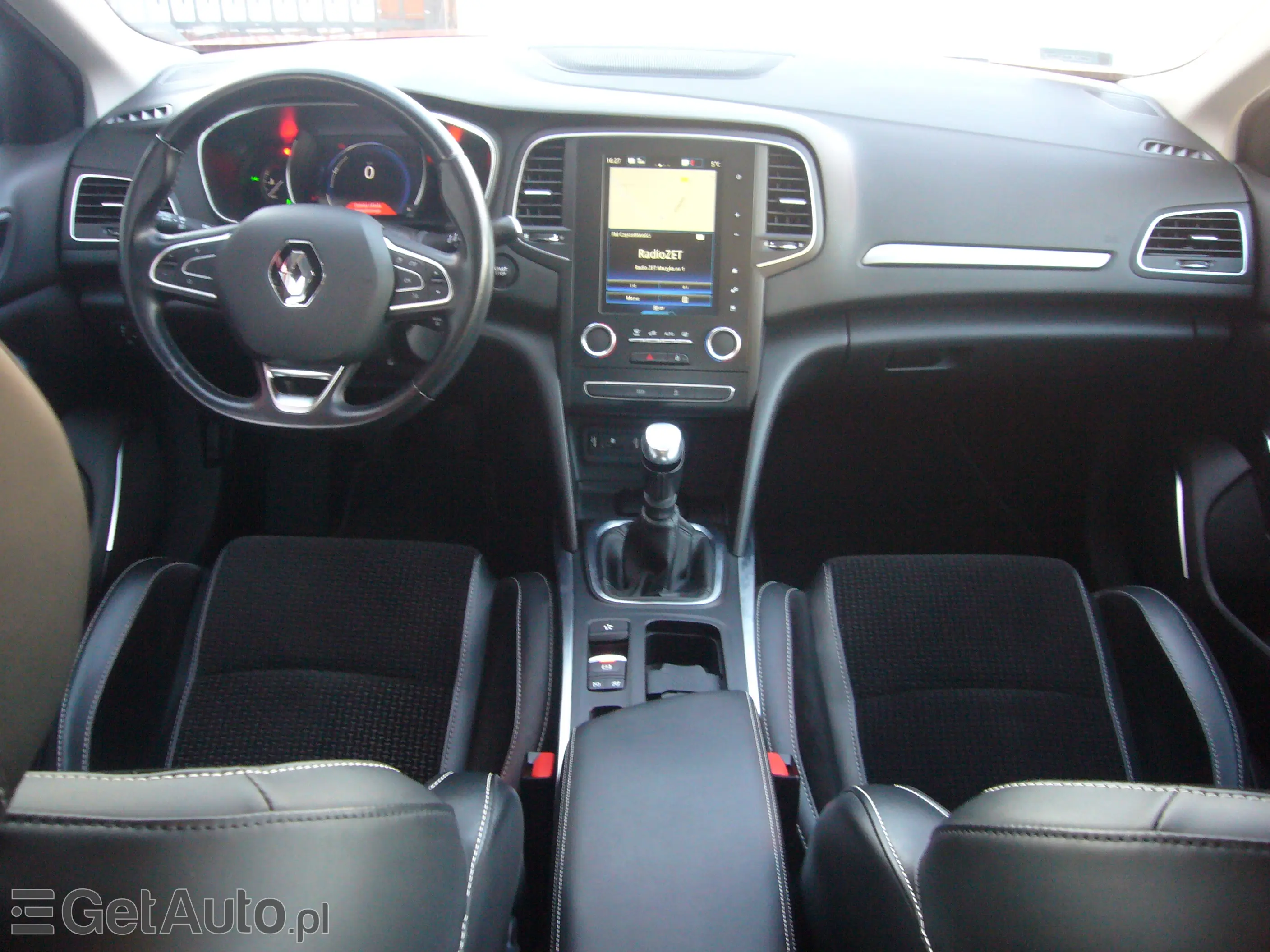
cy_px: 476
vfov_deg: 49.7
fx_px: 1027
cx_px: 635
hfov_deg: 63.4
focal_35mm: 28
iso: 200
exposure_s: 1/13
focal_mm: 4.6
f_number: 2.8
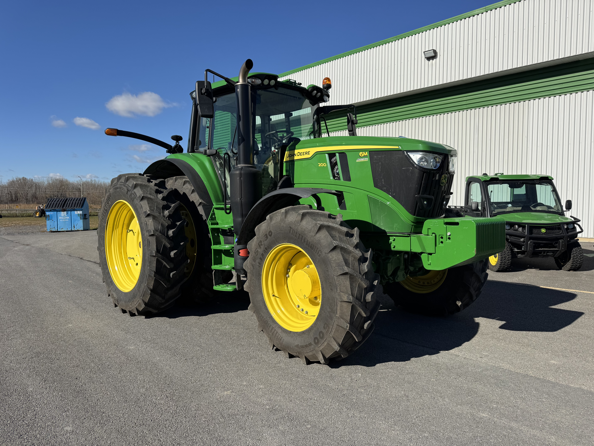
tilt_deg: -0.8
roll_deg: +1.8
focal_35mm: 24
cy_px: 223
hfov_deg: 71.6
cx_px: 297
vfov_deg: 56.8
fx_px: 412
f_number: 1.78
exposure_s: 1/4950
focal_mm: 6.76
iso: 80
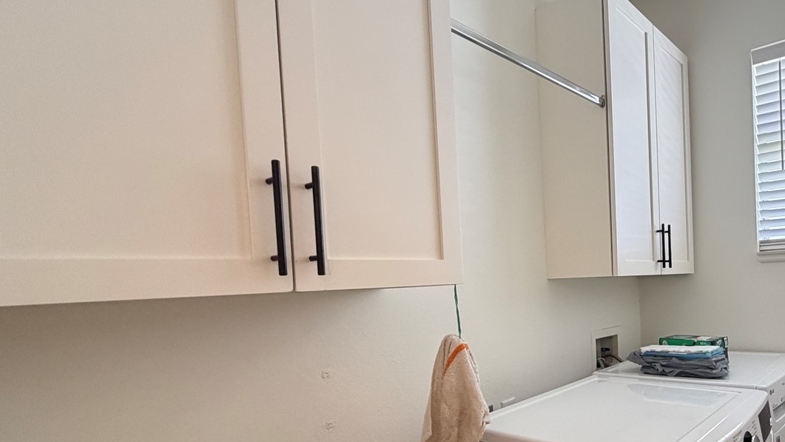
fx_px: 479
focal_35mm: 23
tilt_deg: -1.5
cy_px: 295
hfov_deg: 73.1
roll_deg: +2.5
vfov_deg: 48.7
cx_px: 590
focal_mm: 2.22
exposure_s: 1/60
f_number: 2.2
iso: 320
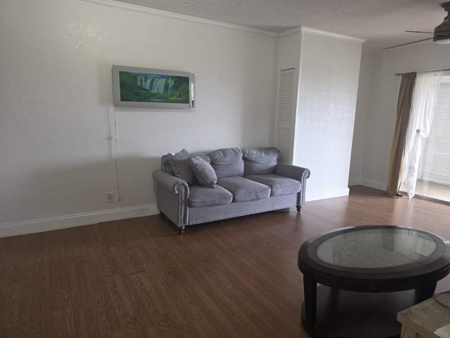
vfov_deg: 58.9
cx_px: 225
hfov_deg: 73.9
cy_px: 169
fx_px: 299
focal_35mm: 23
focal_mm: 6.3
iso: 100
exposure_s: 1/40
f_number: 1.7
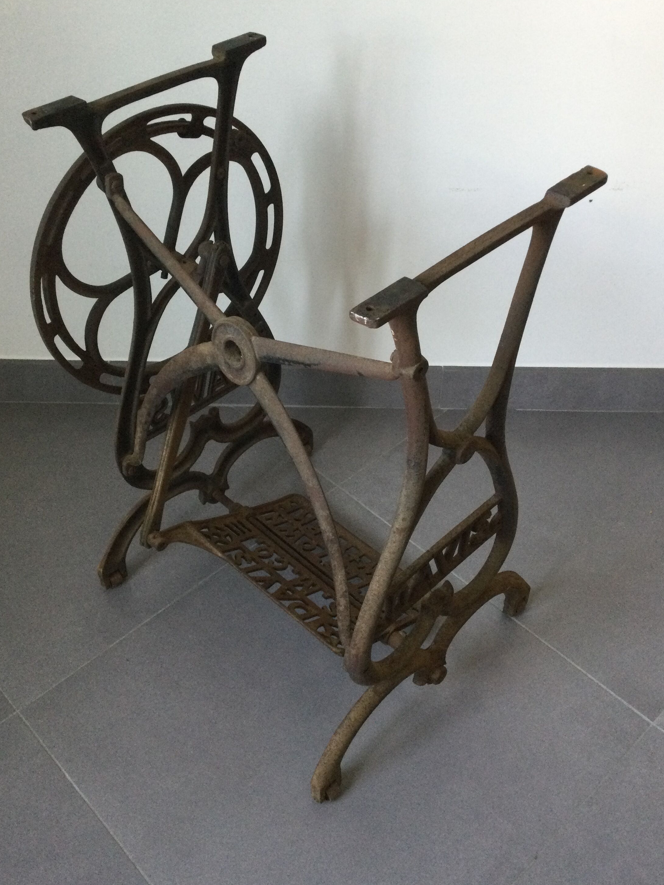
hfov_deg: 40.7
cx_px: 325
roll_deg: +0.4
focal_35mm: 35
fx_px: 895
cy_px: 437
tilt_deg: -42.8
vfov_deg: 52.6
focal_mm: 3.3
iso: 200
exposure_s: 1/33
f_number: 2.4
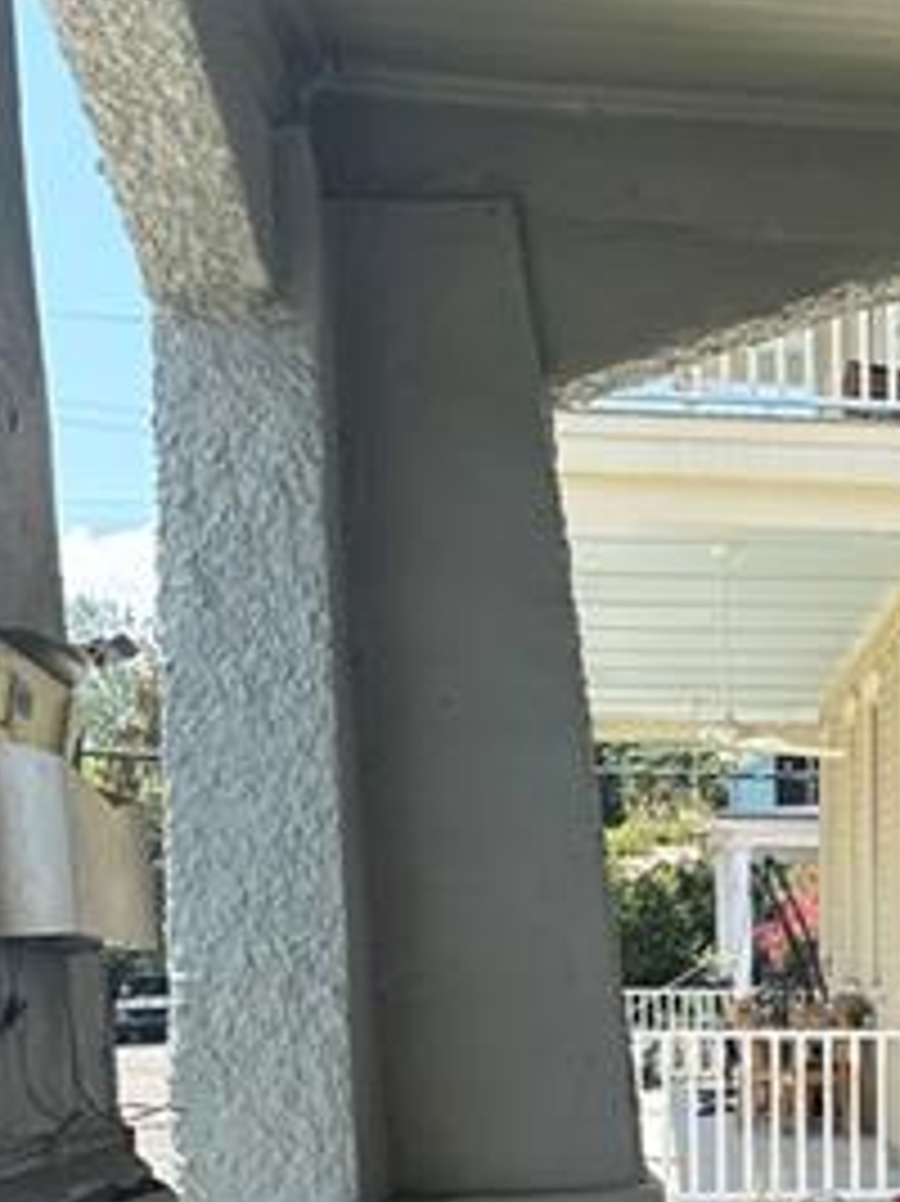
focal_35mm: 69
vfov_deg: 26.5
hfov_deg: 19.9
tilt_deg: -6.4
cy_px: 1225
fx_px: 2394
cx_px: 1107
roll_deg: +0.3
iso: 80
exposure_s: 1/1131
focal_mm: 6.86
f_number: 1.78
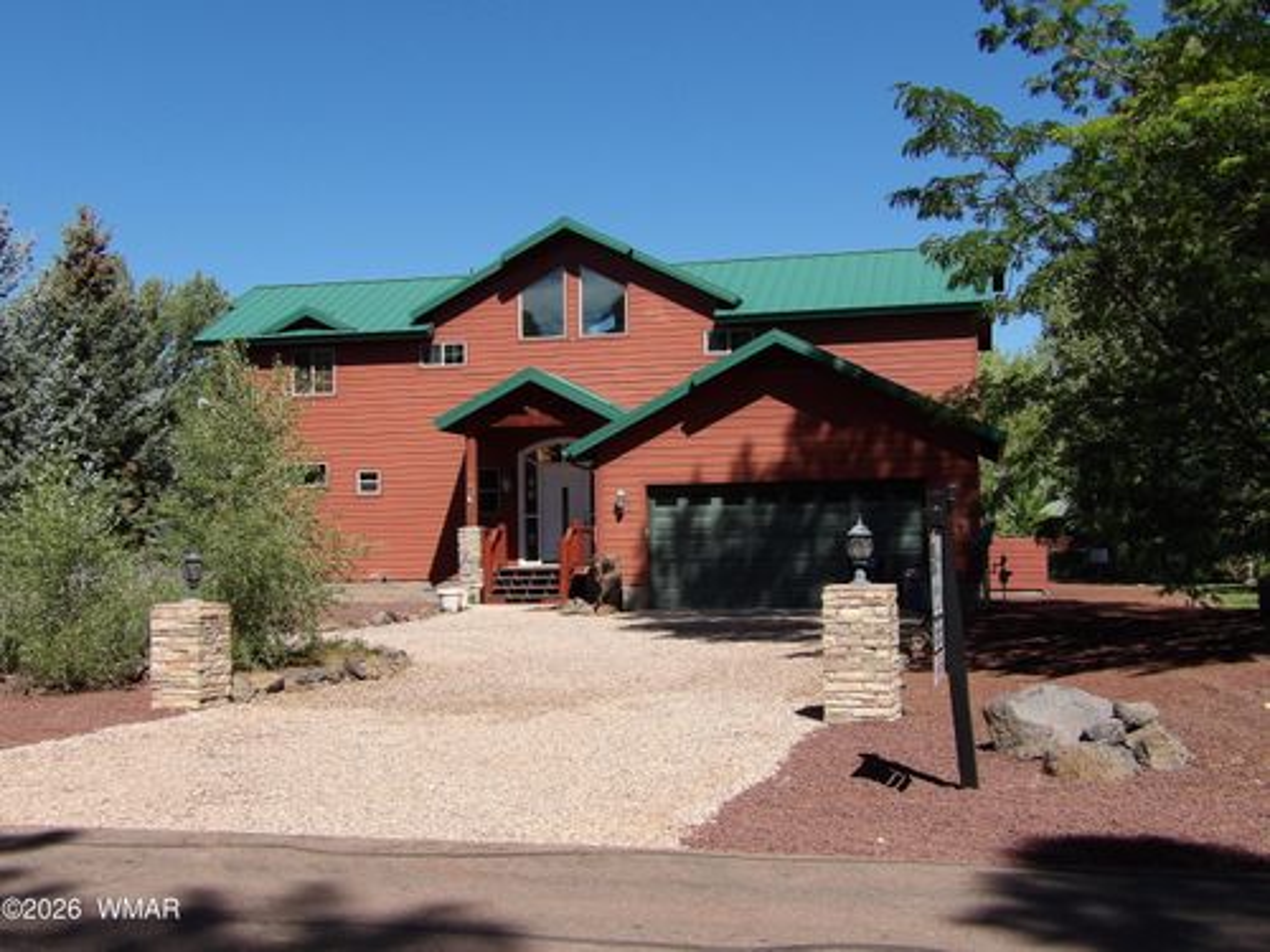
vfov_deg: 36.8
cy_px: 476
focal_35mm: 39
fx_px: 1431
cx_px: 635
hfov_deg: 47.9
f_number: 3.7
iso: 100
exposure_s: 1/693
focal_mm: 7
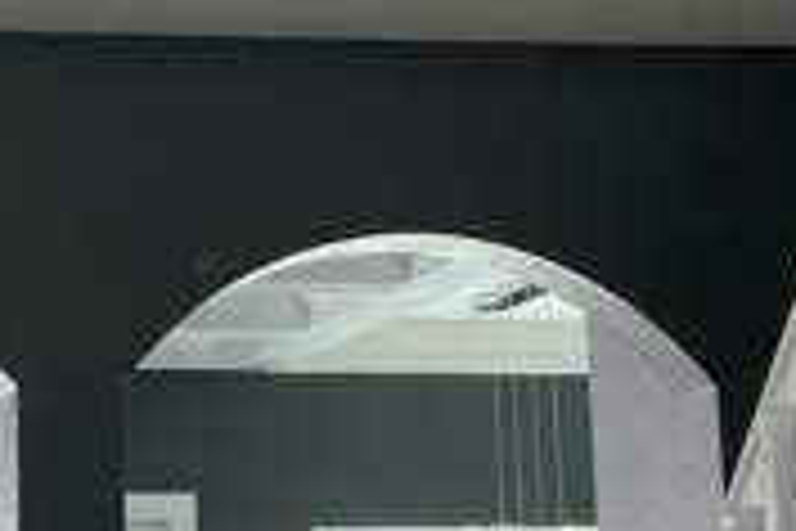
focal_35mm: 136
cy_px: -22
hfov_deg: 14.9
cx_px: 58
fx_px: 3007
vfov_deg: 10.0
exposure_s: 1/122
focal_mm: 3
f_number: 1.8
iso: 50
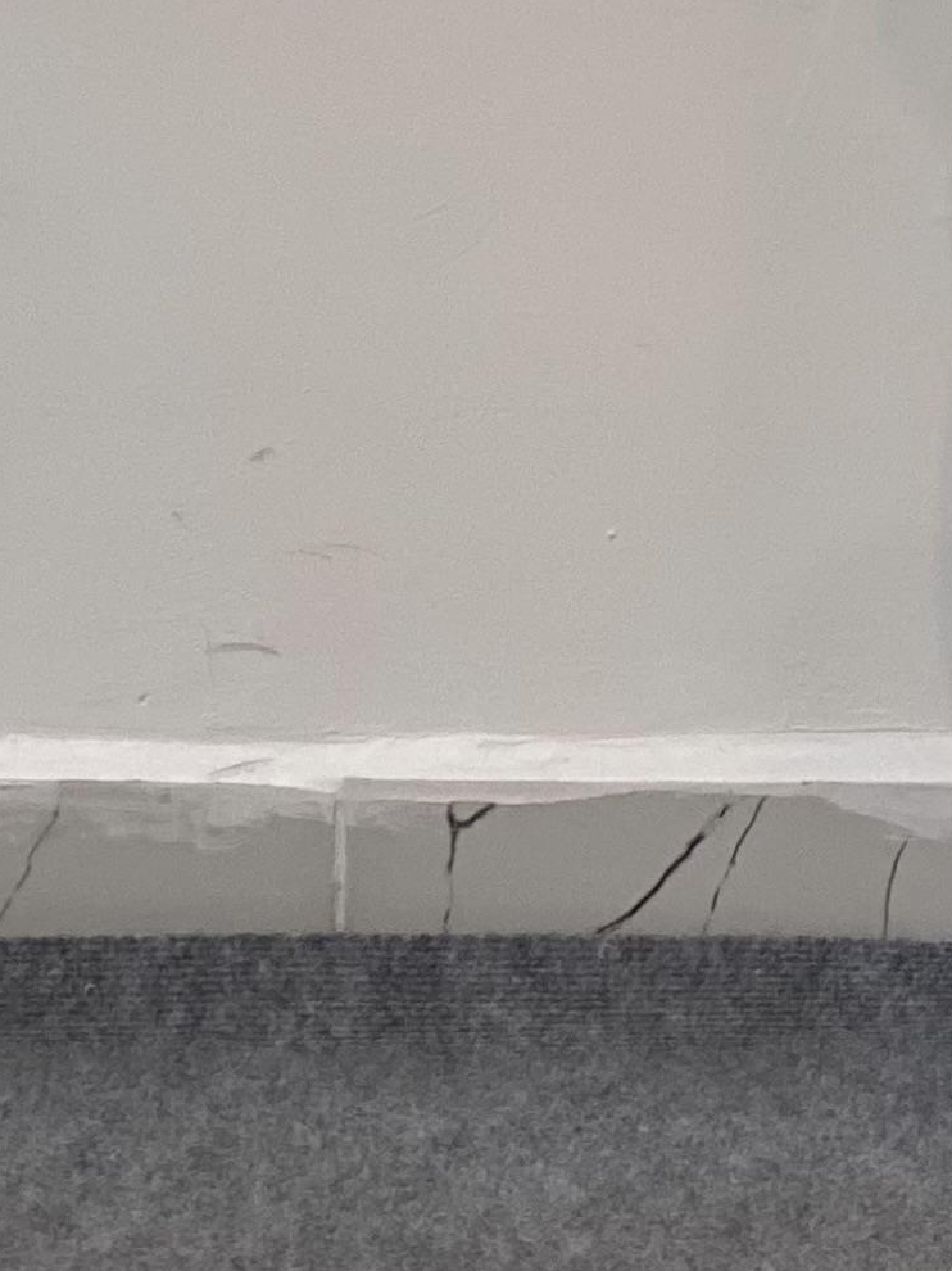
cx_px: 1195
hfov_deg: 7.1
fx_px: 7557
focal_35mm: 206
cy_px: -928
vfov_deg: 9.2
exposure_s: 1/100
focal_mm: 6
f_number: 2
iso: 80
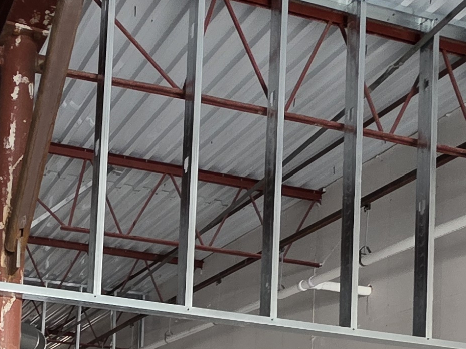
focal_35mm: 56
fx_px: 754
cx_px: 57
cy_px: 450
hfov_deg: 32.8
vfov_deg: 23.2
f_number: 1.9
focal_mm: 2.2
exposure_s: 1/60
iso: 320
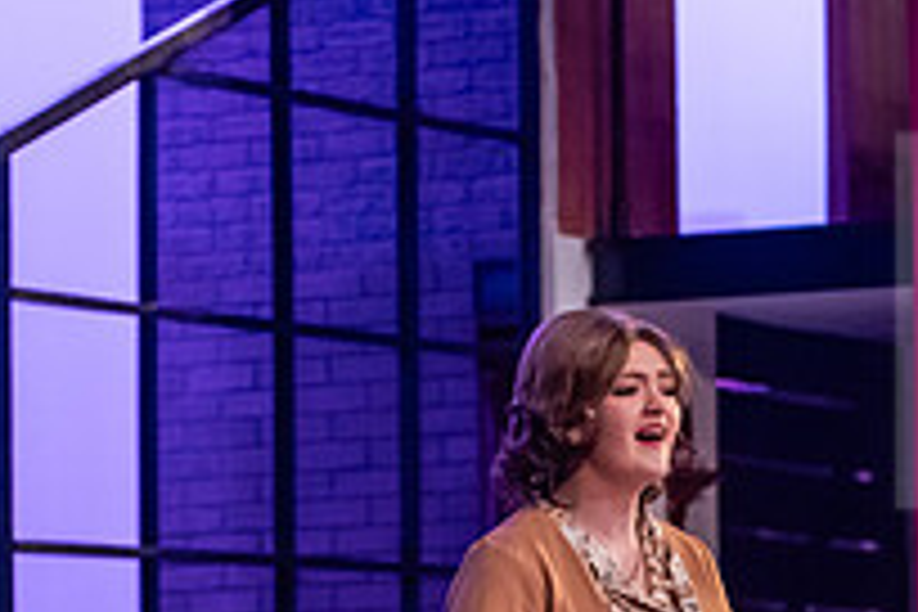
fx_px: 5941
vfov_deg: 5.9
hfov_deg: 8.8
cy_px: 677
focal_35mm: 233
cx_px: 760
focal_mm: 82
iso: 3200
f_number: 3.2
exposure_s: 1/200
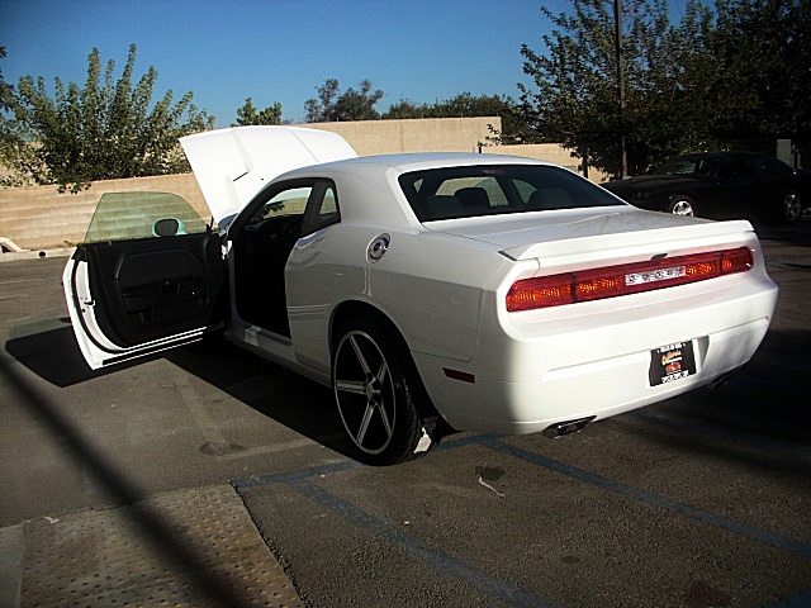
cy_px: 304
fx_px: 843
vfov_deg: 39.7
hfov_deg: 51.4
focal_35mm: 36
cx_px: 406
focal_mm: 6.3
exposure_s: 1/160
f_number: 7.9
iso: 50
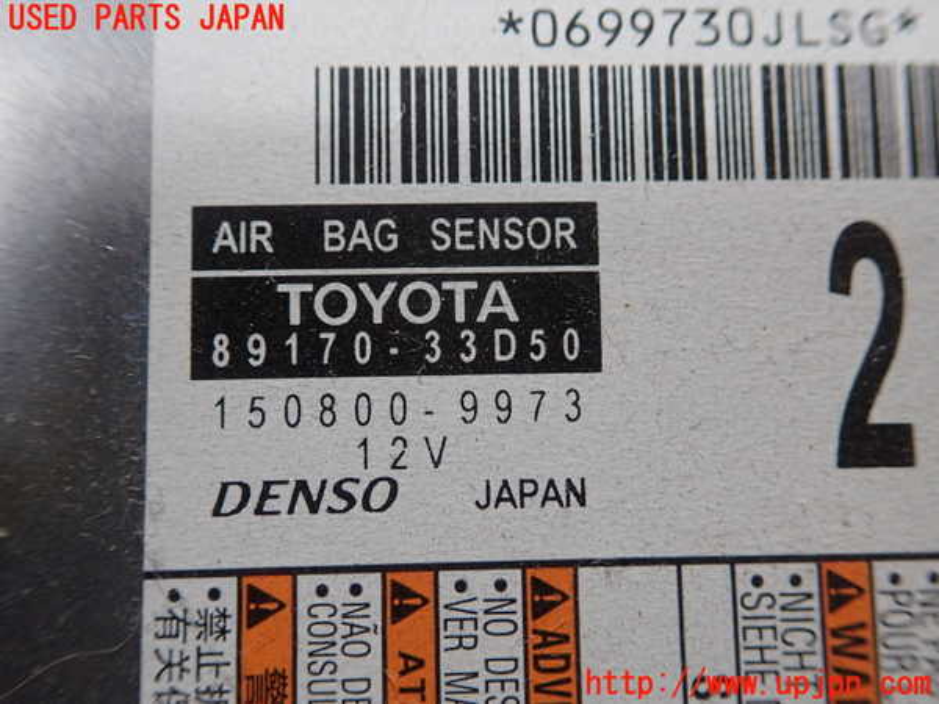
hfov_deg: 60.0
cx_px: 470
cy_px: 352
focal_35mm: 30
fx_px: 814
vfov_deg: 46.8
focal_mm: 5.5
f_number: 2.3
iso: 320
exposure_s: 1/125
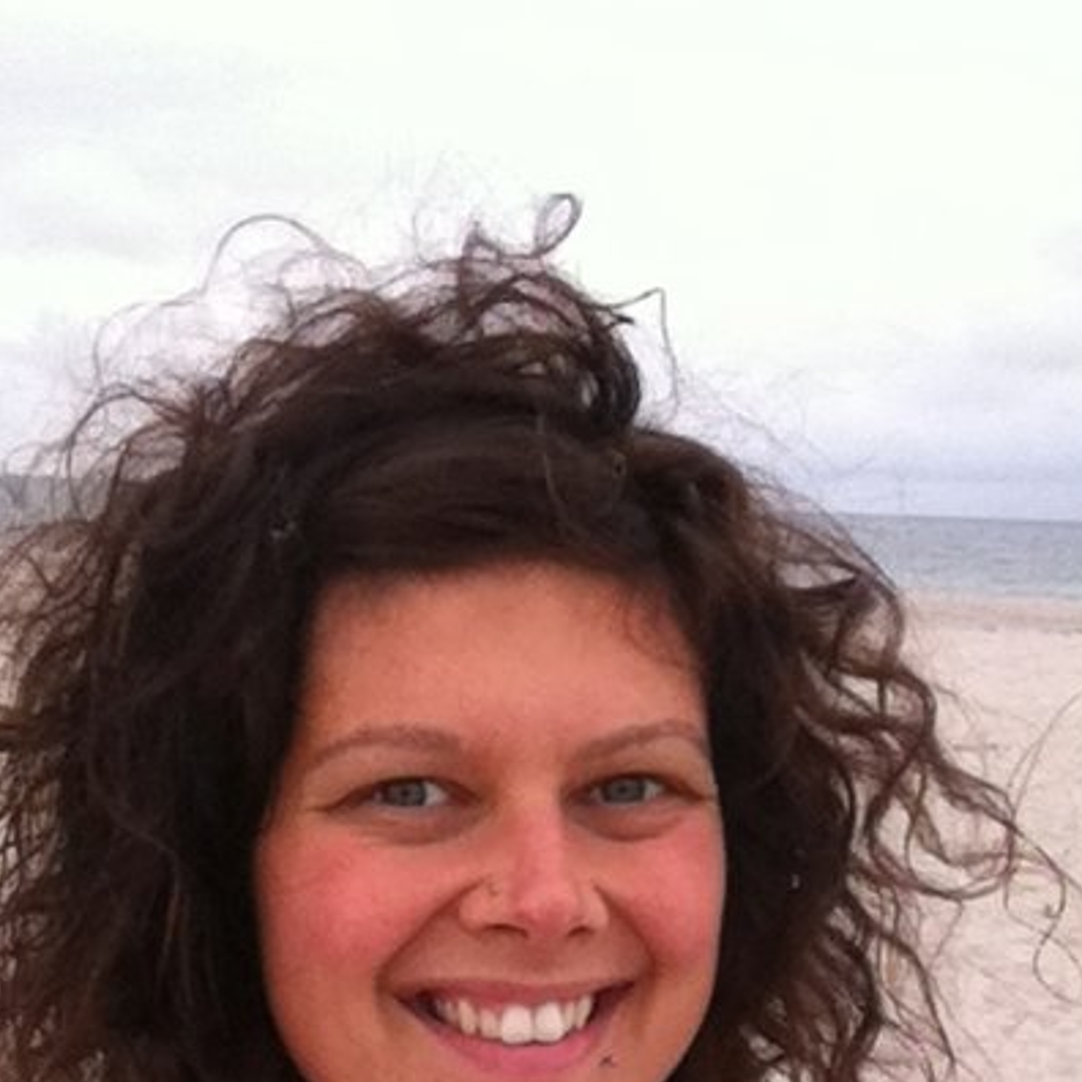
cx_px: 489
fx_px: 1733
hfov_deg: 34.7
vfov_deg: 33.9
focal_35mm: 49
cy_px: 832
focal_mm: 3.85
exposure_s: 1/886
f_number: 2.4
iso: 125
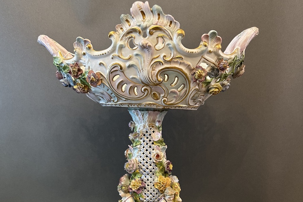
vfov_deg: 37.1
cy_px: 170
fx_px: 286
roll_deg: +0.0
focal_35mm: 34
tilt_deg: -11.6
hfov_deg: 55.8
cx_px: 149
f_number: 1.78
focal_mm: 6.86
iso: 250
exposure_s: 1/50
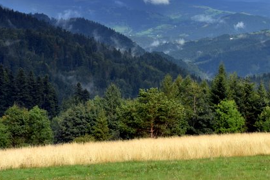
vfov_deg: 15.7
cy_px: 17
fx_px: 645
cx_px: 229
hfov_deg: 23.2
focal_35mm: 86
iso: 200
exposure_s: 1/500
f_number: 8
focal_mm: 30
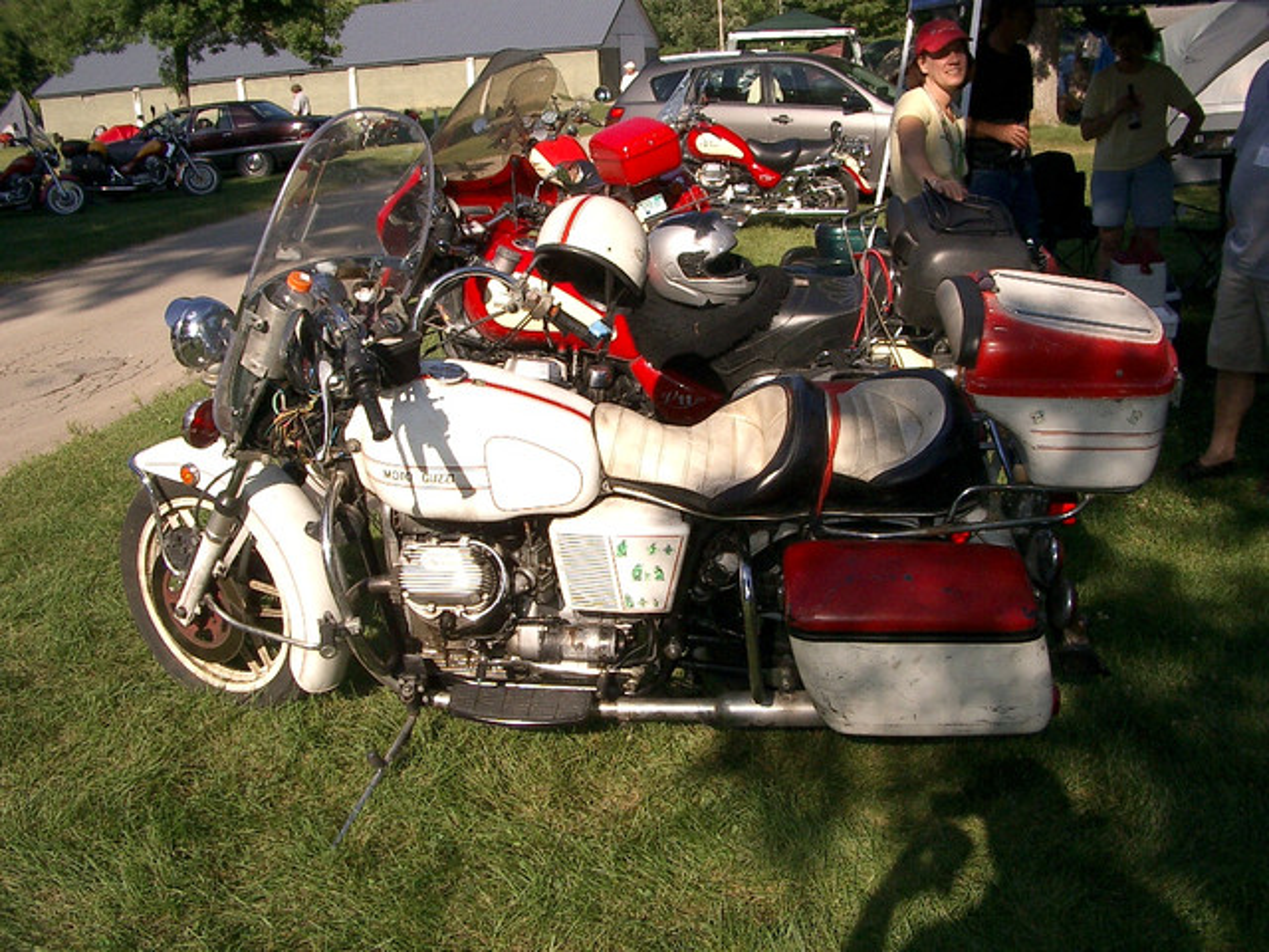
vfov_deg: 40.7
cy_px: 476
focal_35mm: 35
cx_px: 634
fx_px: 1283
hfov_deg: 52.6
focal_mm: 5.8
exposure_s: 1/1000
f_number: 4.3
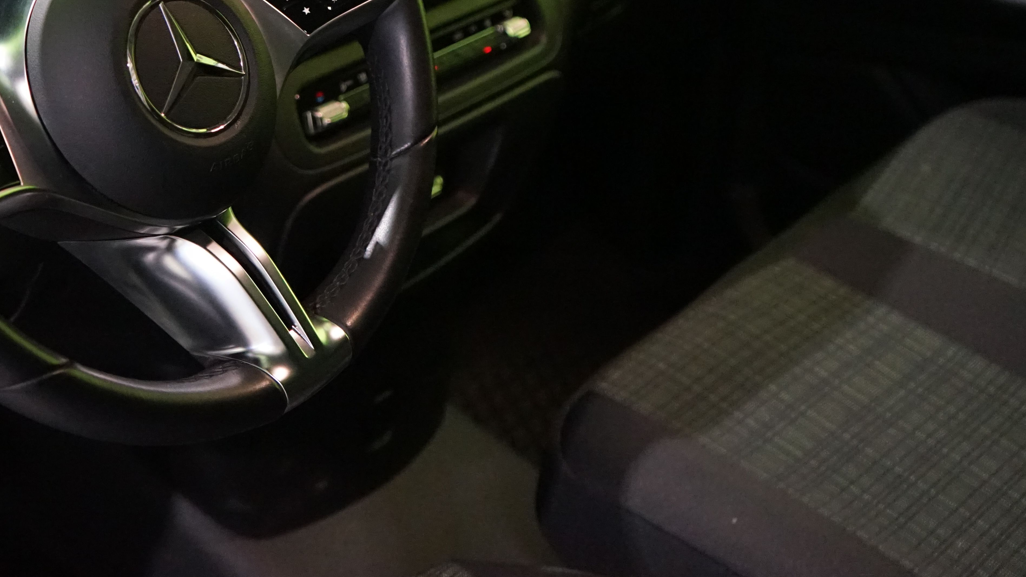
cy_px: 43
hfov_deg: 35.0
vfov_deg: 20.3
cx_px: 219
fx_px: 1578
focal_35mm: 58
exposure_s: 1/100
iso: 6400
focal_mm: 35
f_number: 4
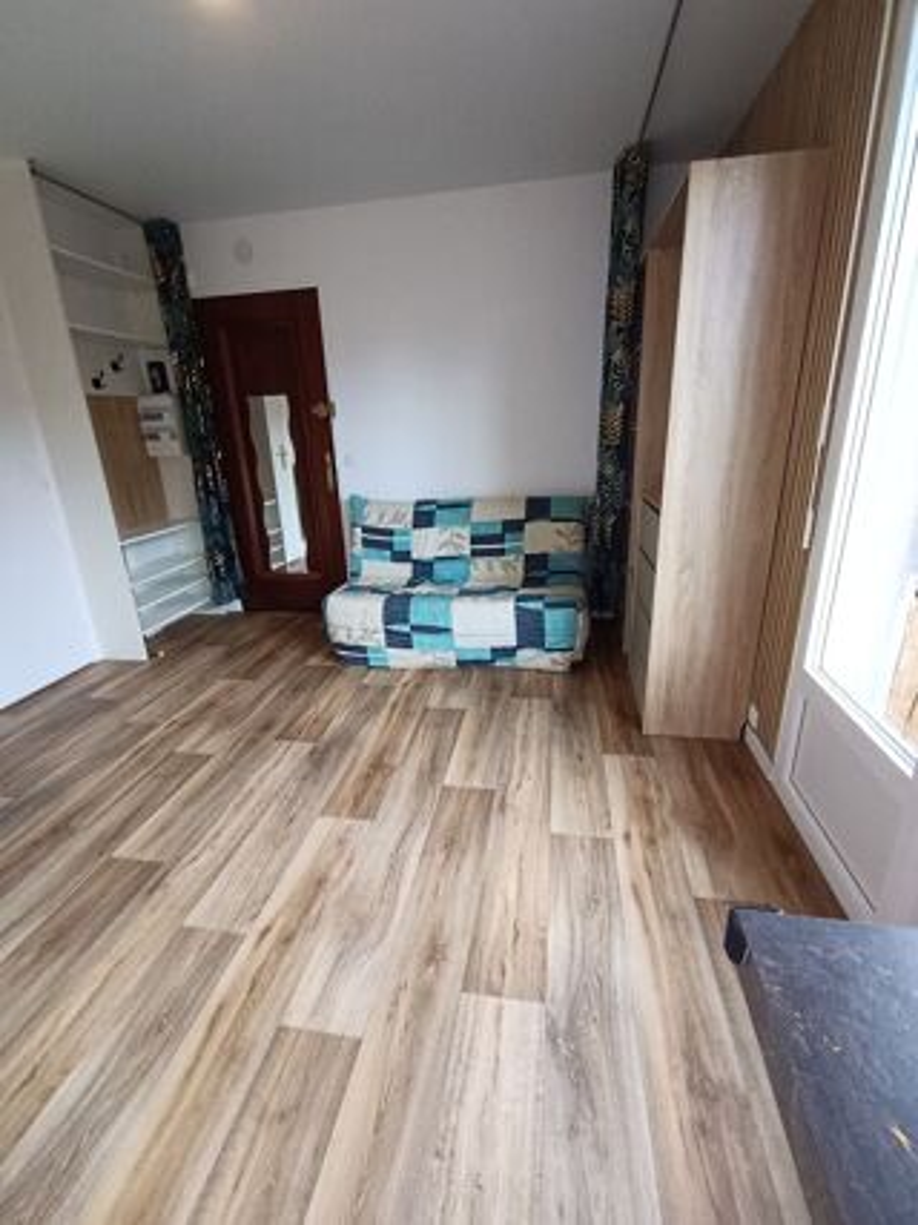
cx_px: 459
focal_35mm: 13
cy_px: 612
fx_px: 460
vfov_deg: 106.2
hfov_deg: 89.9
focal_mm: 1.64
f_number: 2.2
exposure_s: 1/50
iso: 100
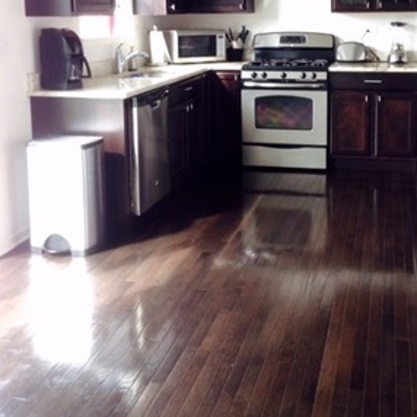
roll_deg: -0.8
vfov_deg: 33.8
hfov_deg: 34.6
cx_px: 251
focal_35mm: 49
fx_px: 668
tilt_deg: -4.5
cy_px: 93
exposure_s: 1/20
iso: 80
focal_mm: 4.12
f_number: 2.4
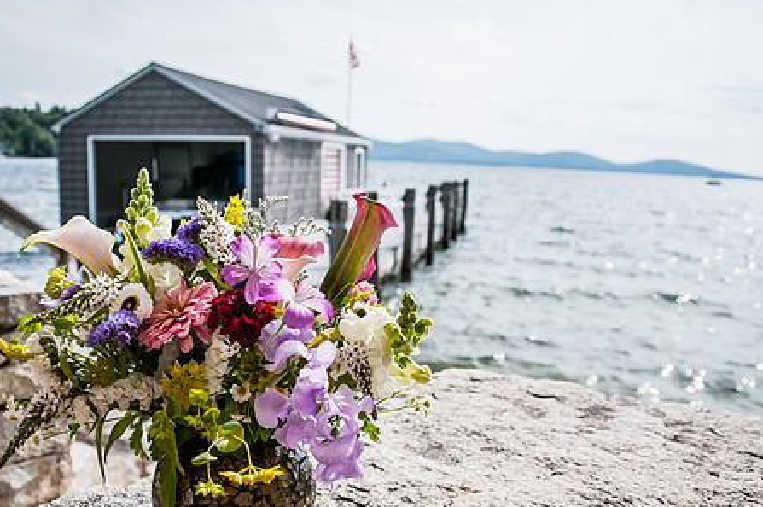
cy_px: 306
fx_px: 741
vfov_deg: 37.6
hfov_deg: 54.5
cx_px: 360
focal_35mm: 35
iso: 200
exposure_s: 1/2000
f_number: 4
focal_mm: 18
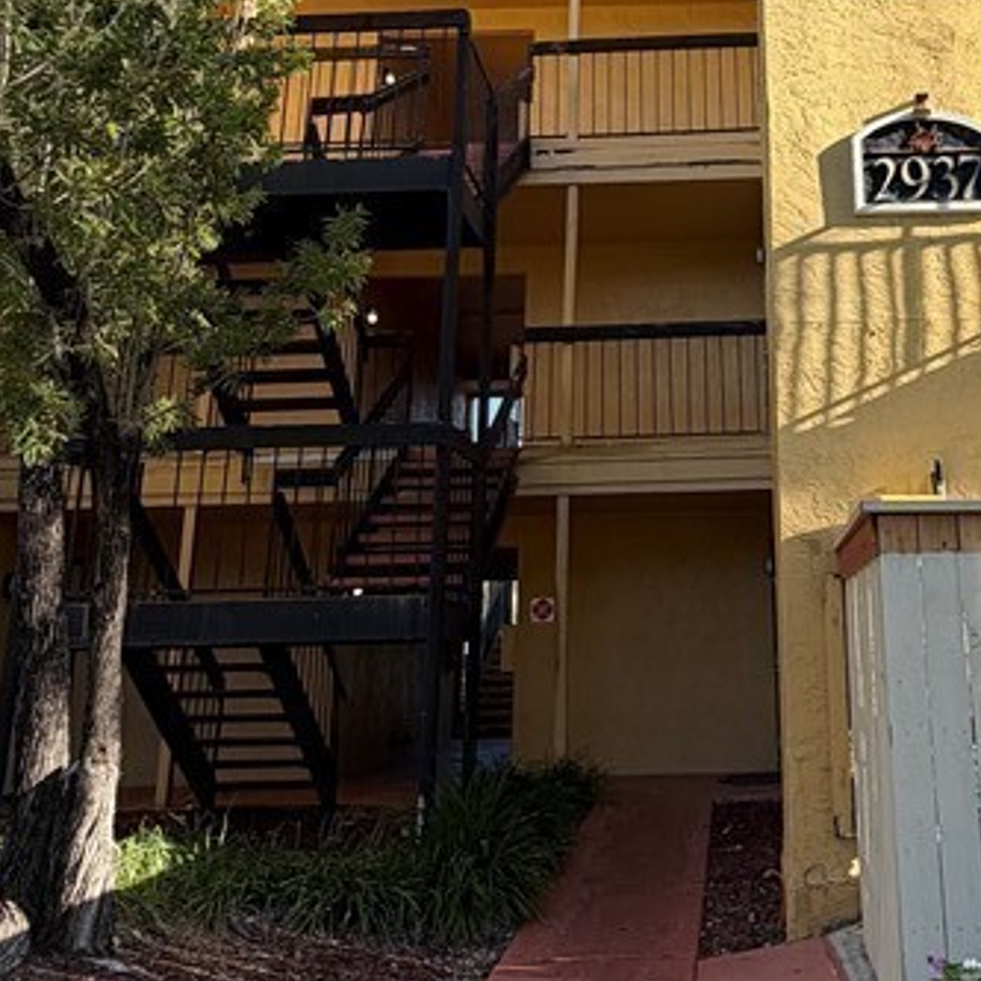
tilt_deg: +17.2
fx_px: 1218
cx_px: 734
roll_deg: +1.4
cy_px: 306
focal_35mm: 38
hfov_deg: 42.5
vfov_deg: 43.1
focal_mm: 2.22
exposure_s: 1/502
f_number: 2.2
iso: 64
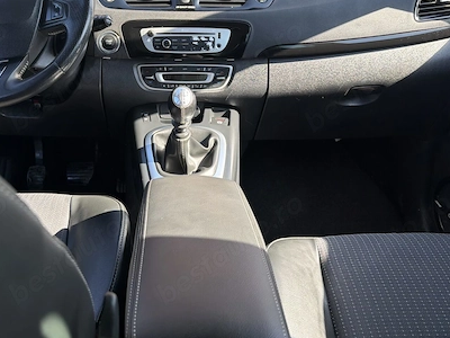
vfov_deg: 38.8
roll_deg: +0.2
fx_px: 468
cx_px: 169
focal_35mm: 36
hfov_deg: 50.8
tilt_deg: -14.8
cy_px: 91
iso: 80
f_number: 1.78
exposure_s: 1/248
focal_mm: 6.76
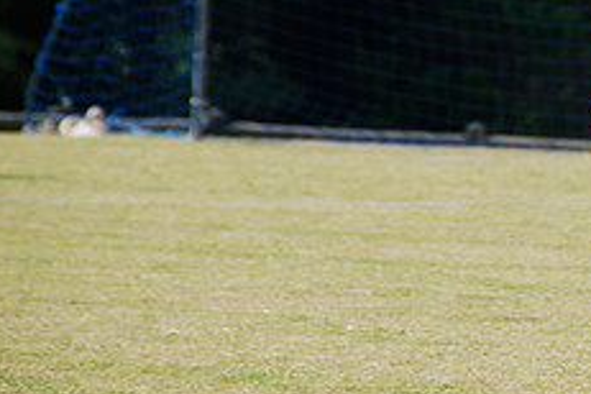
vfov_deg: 2.1
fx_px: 10522
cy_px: 161
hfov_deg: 3.2
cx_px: 675
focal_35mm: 641
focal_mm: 170
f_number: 5.6
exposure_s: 1/320
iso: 100
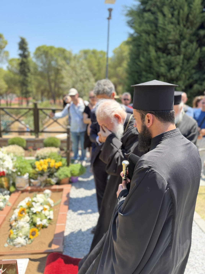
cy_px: 137
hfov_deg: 56.8
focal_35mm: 24
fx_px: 190
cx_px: 102
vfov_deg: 71.6
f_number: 1.78
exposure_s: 1/627
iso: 100
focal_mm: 6.76
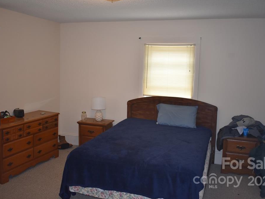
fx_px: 265
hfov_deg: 53.2
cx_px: 130
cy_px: 99
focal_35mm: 35
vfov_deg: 41.2
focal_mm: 21
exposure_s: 1/80
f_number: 4.5
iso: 800
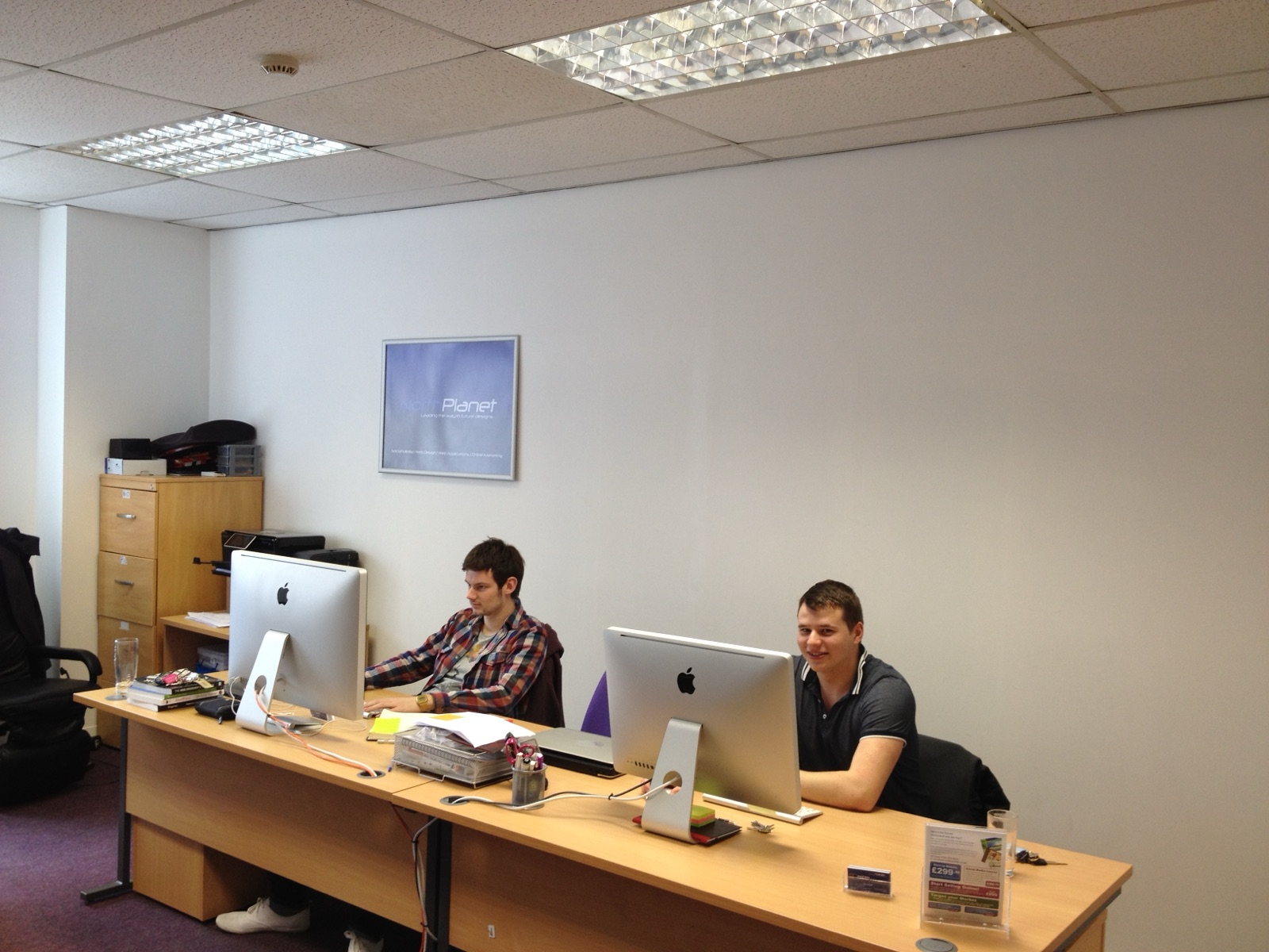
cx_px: 634
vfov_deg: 40.7
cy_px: 476
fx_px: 1283
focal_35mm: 35
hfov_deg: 52.6
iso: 64
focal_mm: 4.28
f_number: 2.4
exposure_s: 1/33
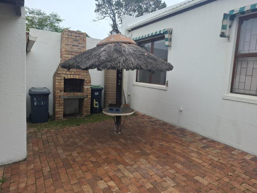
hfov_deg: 73.9
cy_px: 96
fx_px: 171
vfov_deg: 58.9
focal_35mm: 23
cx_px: 128
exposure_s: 1/503
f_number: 1.8
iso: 50
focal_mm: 5.54
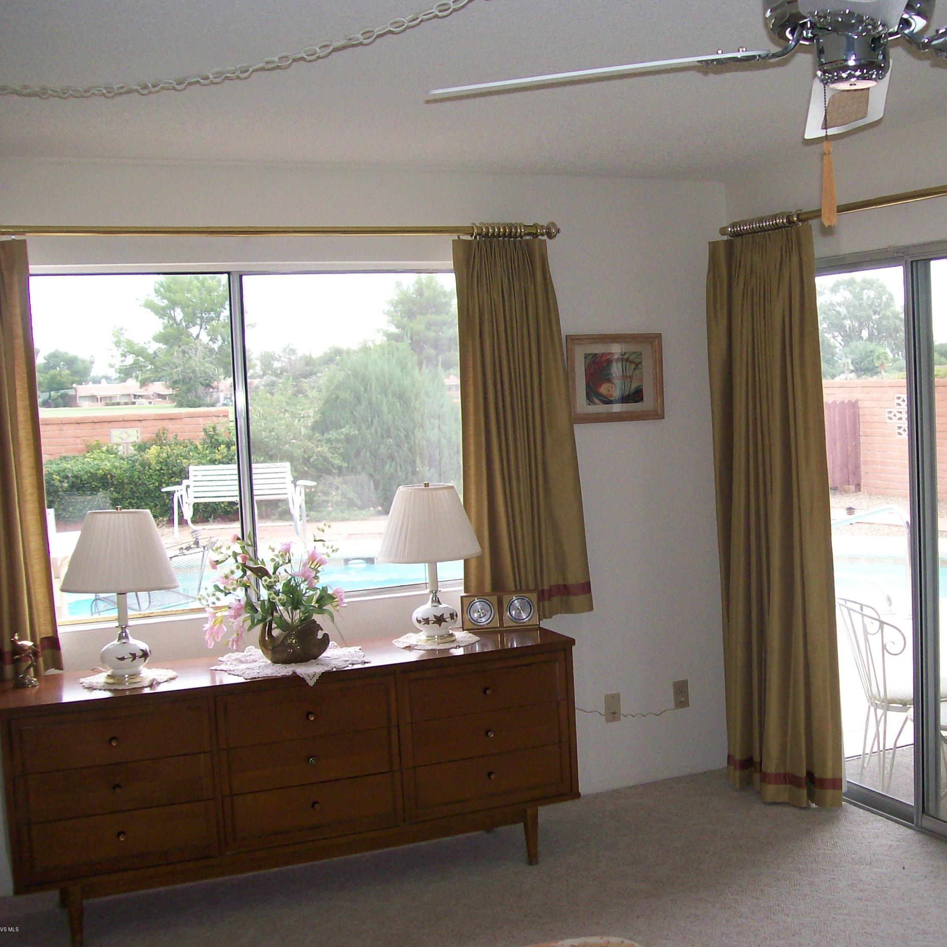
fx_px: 1331
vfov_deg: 39.2
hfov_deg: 38.8
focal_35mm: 43
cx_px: 616
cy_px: 479
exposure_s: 1/64
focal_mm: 6
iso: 140
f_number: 2.7
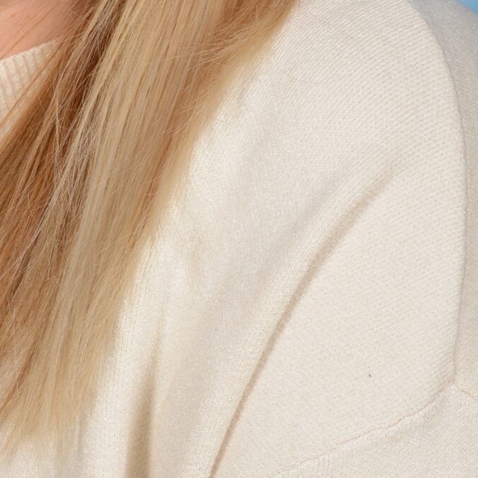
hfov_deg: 4.8
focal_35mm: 362
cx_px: -71
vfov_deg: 4.8
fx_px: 5655
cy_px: -89
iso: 100
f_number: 11
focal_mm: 112
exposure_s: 1/160
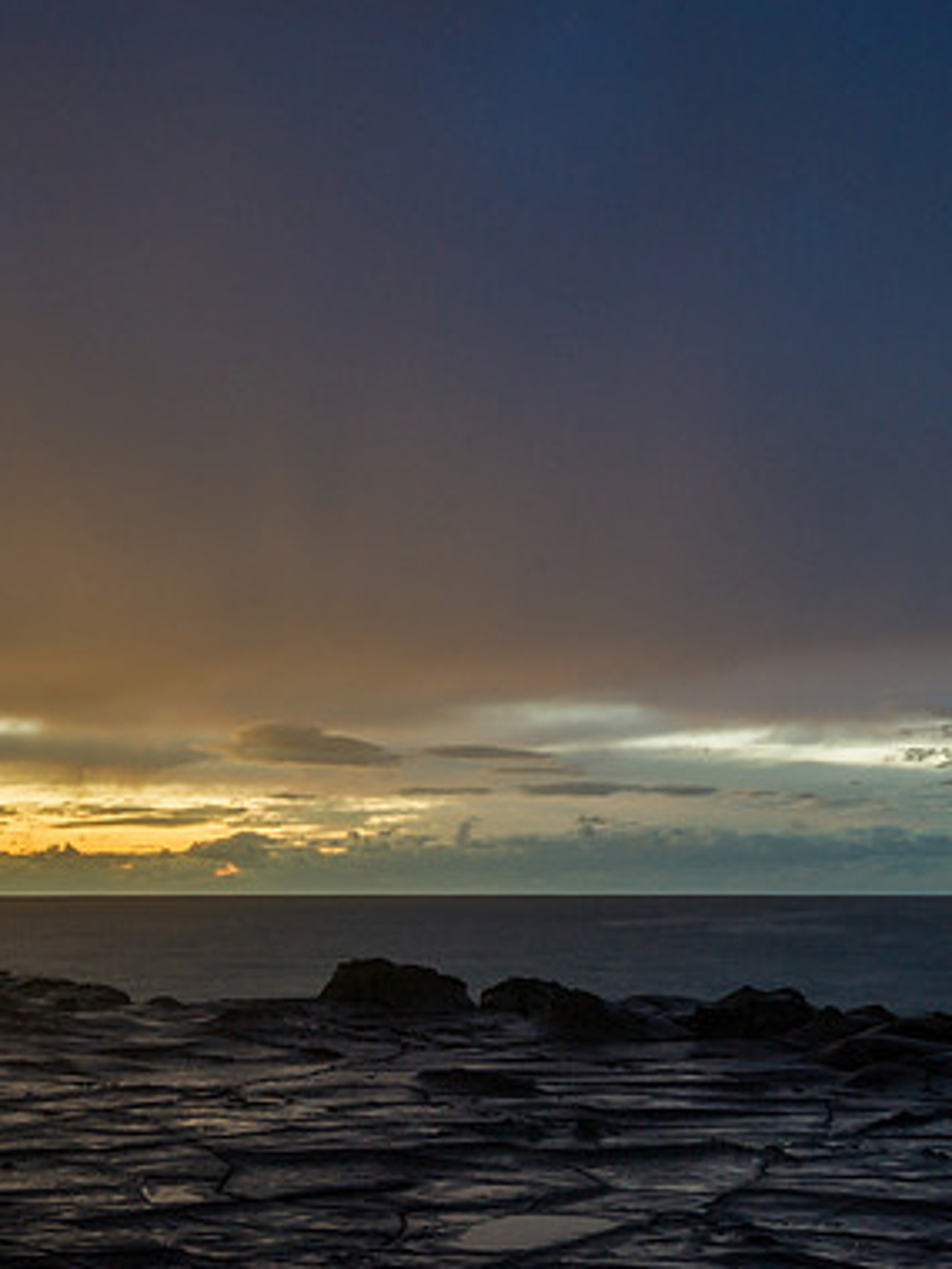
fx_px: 2457
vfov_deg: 29.0
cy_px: 631
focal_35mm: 67
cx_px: 611
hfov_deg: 21.9
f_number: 8
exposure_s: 13
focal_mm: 44
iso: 200
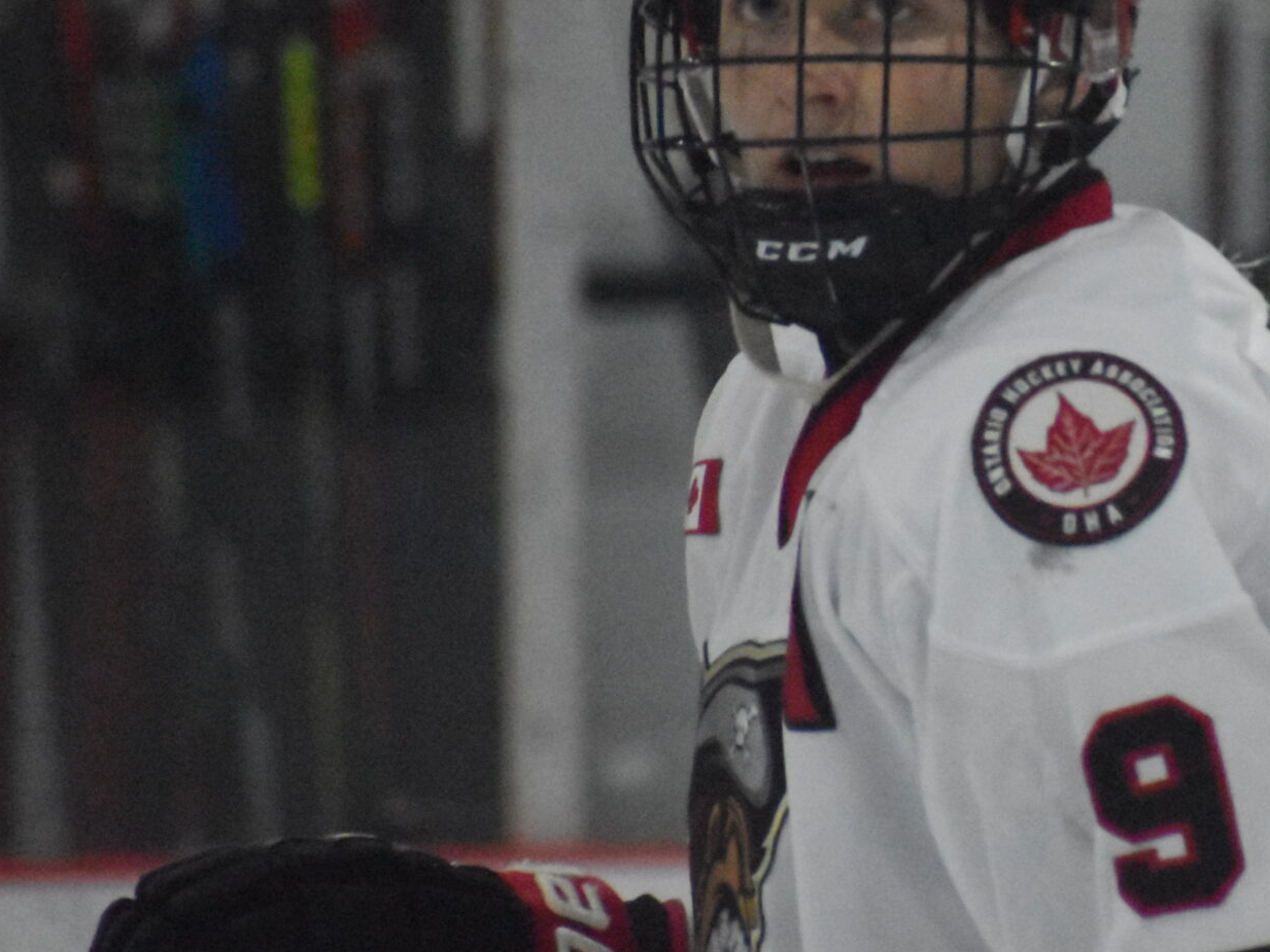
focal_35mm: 877
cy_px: 393
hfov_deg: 2.3
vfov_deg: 1.7
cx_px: 1085
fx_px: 32179
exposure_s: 1/500
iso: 12800
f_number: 6.3
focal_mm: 300
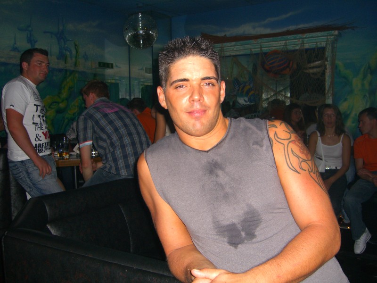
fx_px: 414
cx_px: 188
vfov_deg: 37.7
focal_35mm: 38
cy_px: 142
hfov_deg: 49.0
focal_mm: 7.9
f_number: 2.8
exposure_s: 1/60
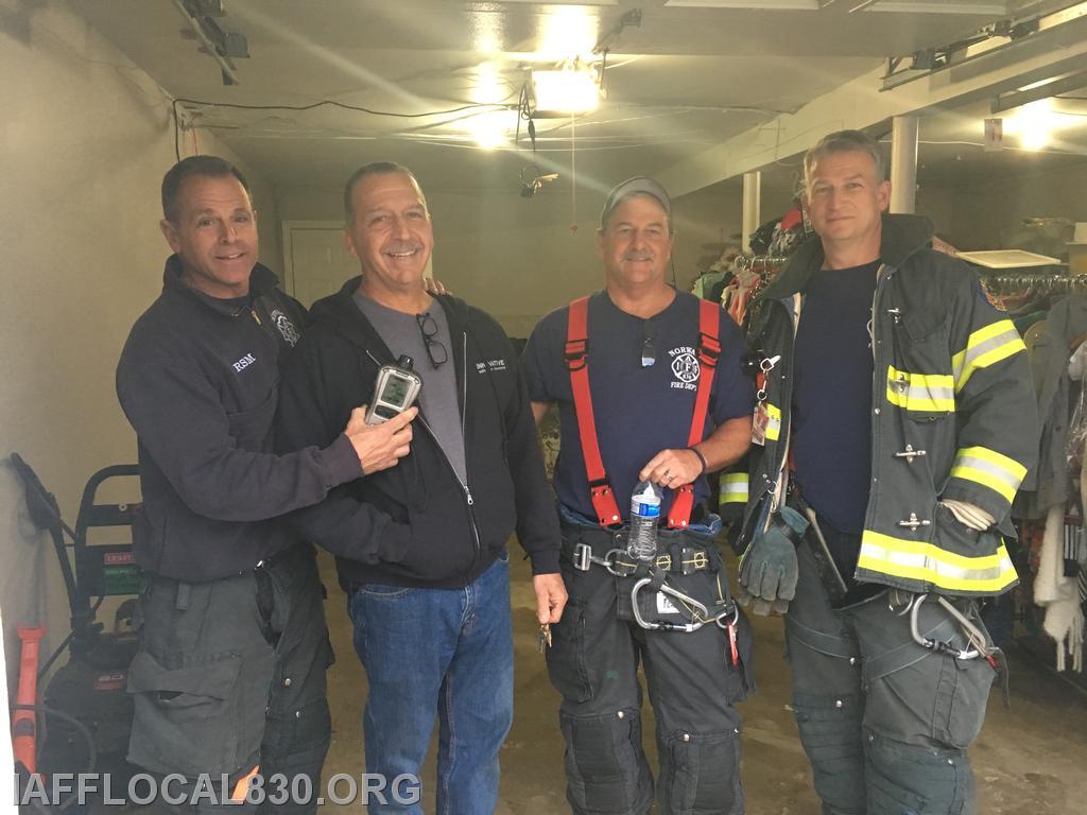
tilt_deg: -6.7
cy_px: 408
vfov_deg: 48.2
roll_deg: +0.1
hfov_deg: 61.7
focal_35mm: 29
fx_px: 911
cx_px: 544
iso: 200
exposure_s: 1/17
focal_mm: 4.15
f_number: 2.2
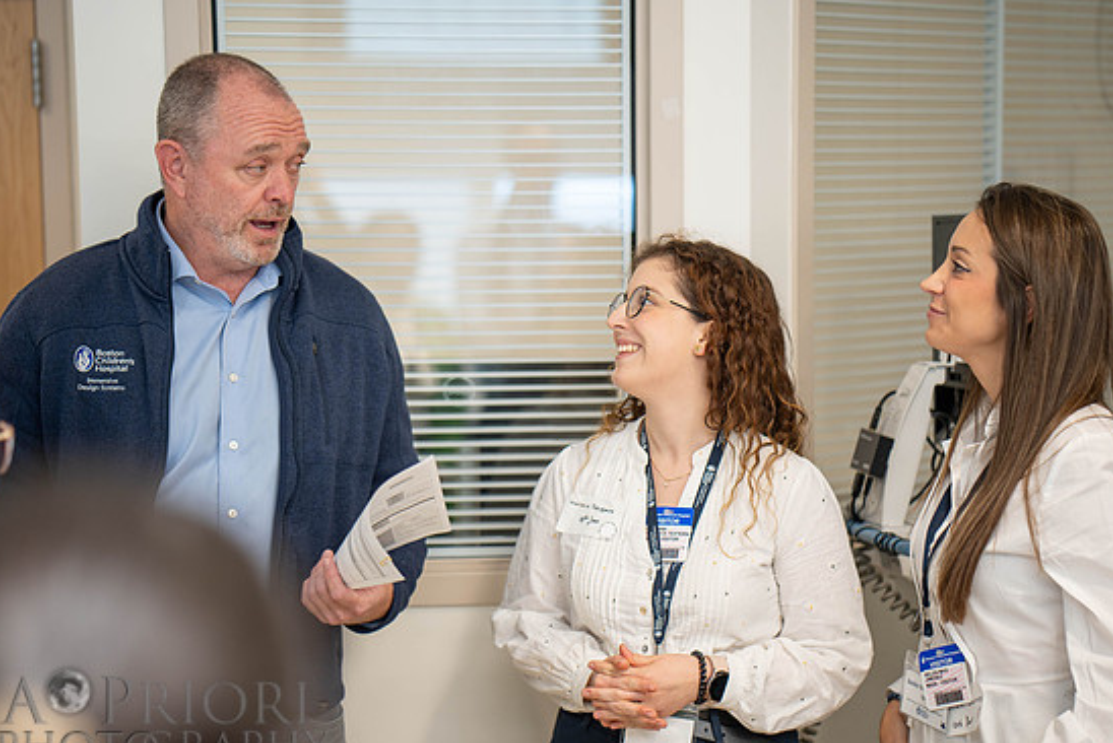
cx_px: 561
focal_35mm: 91
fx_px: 2815
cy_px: 391
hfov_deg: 22.4
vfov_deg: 15.0
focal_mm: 85
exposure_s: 1/125
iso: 250
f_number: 1.8
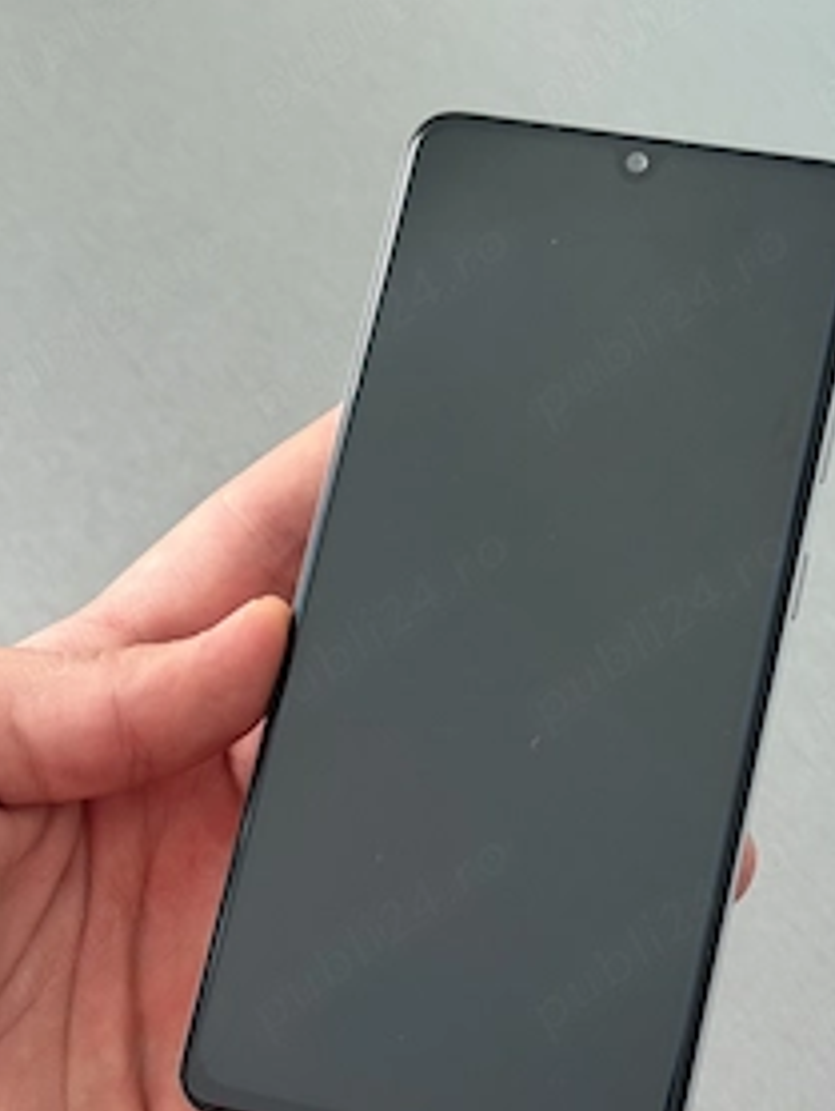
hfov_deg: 21.3
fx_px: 2216
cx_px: 519
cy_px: 695
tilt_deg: -59.2
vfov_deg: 28.0
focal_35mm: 69
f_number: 1.78
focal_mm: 6.76
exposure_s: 1/103
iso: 100
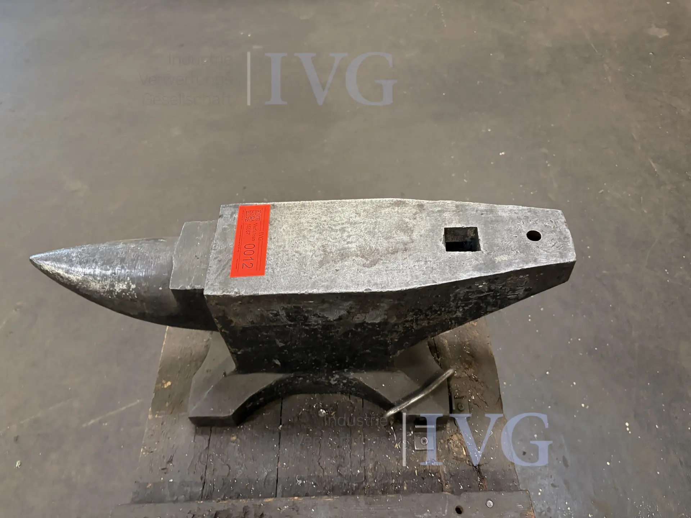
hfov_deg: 67.3
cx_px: 346
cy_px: 259
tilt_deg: -51.3
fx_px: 519
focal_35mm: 26
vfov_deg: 53.1
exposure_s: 1/33
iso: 400
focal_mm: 5.96
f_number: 1.6
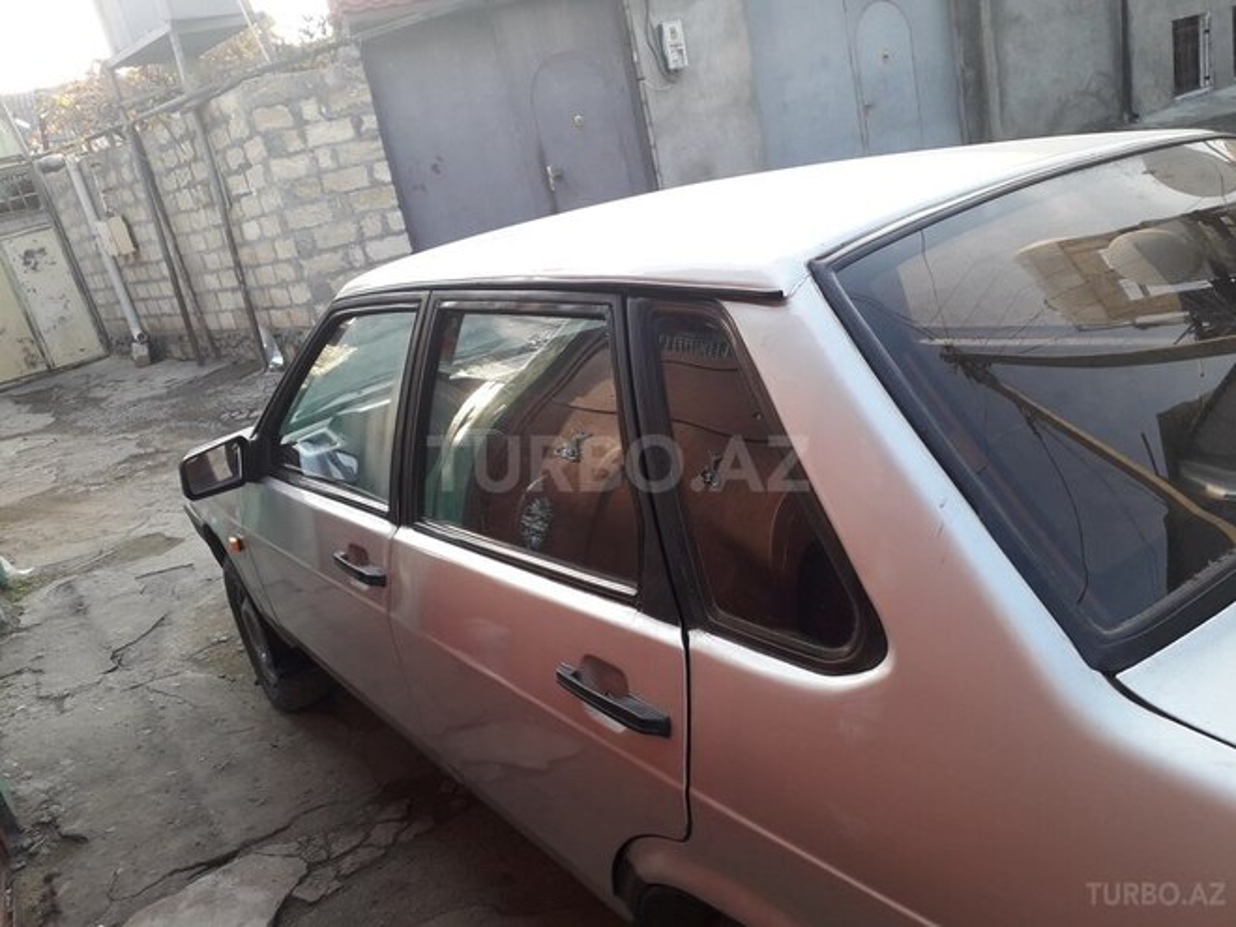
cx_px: 618
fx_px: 964
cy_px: 464
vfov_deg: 51.4
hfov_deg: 65.3
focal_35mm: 27
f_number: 1.9
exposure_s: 1/196
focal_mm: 3.6
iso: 40
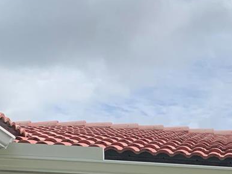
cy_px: 315
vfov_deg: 12.5
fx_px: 724
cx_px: 298
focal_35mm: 108
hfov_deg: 17.2
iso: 25
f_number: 1.8
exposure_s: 1/2257
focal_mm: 4.25
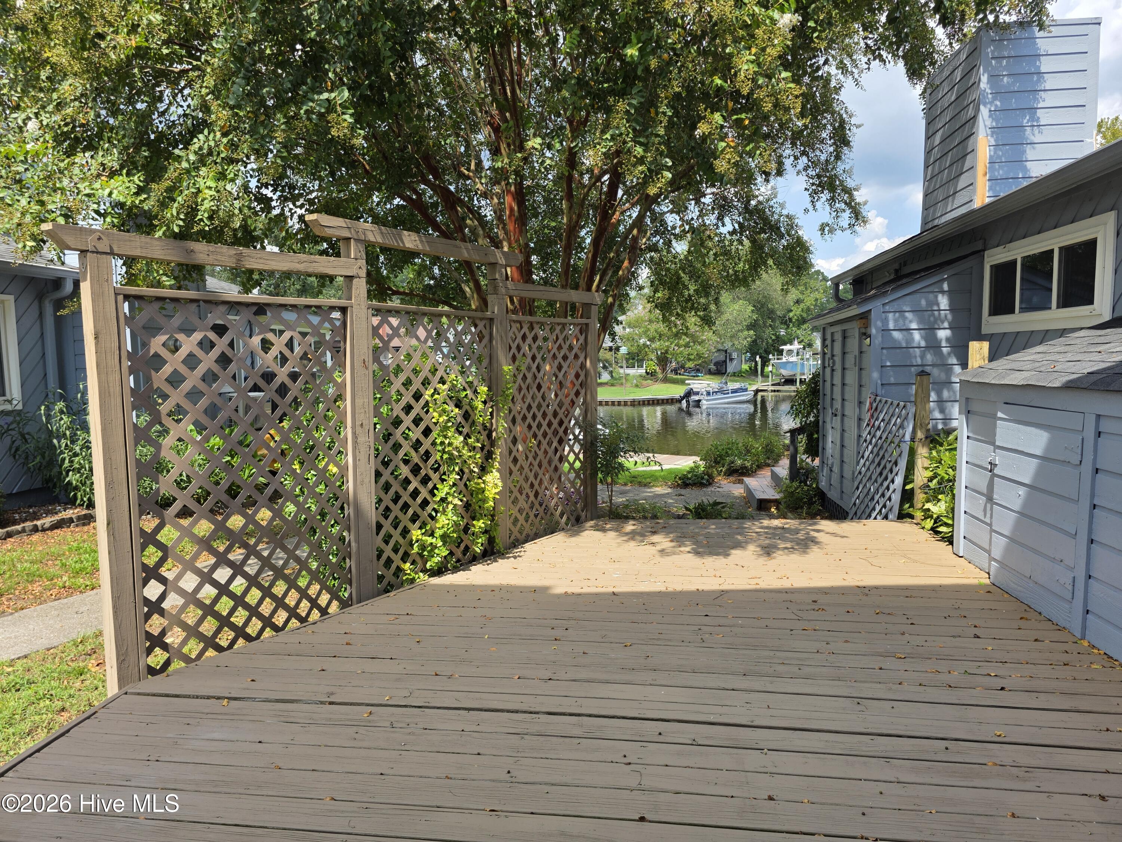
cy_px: 421
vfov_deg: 58.9
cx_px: 561
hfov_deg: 73.9
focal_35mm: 23
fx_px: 745
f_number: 1.7
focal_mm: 6.3
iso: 80
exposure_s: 1/2271
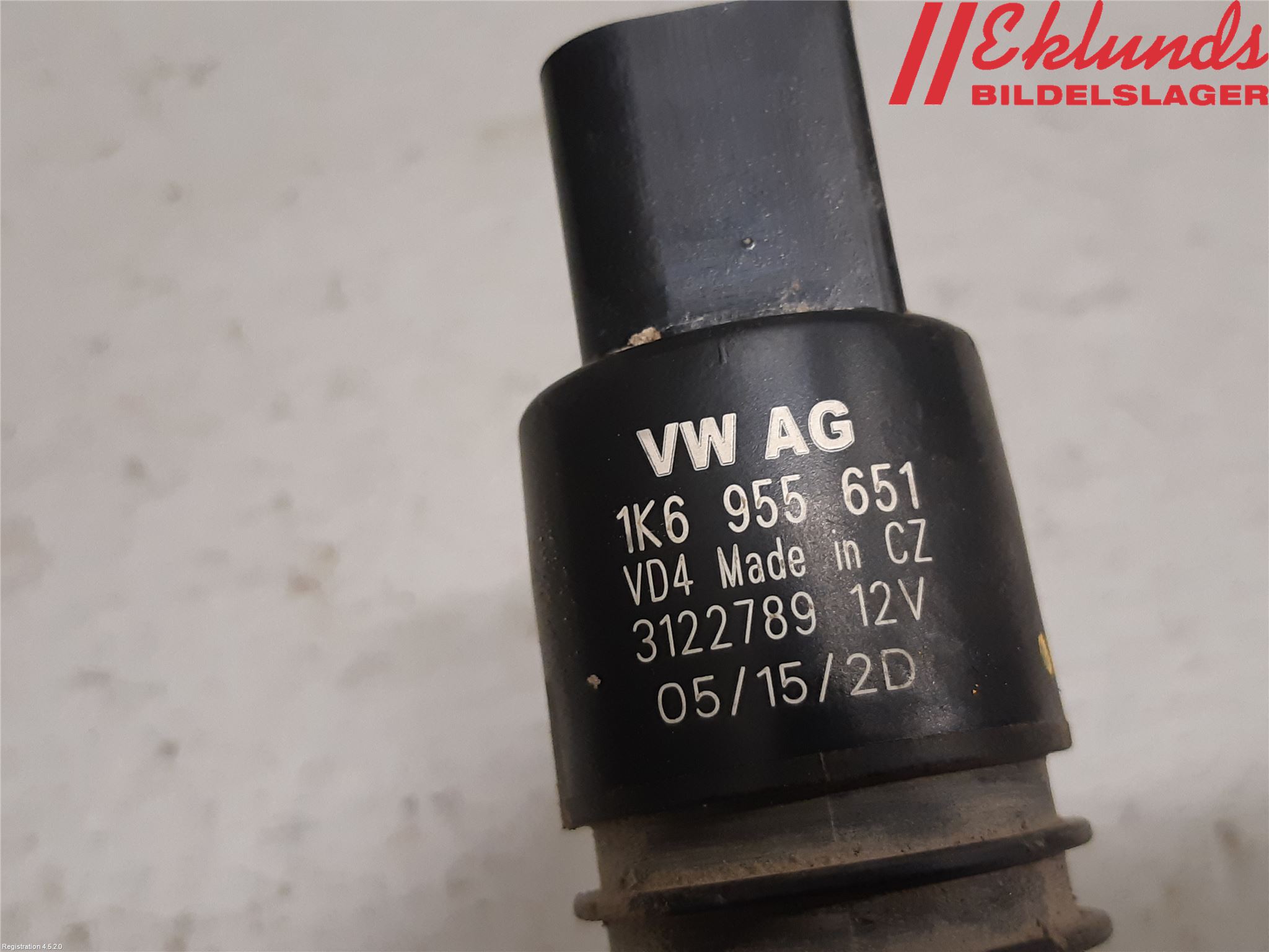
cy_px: 476
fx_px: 953
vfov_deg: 53.1
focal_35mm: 26
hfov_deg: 67.3
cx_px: 634
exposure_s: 1/50
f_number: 1.7
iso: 160
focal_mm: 3.93
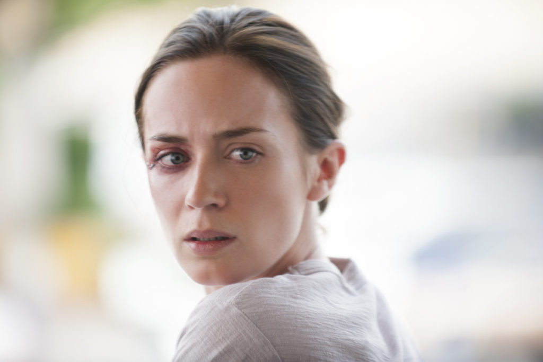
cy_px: 181
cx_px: 272
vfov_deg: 7.2
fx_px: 2866
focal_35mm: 190
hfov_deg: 10.8
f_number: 3.5
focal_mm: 190
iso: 400
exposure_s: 1/125
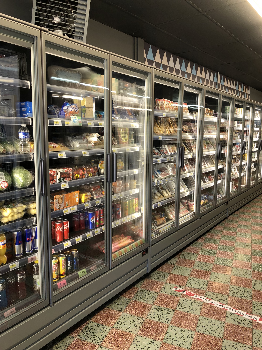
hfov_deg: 49.7
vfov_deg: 63.4
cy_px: 175
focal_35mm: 28
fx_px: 283
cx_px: 131
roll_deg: +0.1
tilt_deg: -8.2
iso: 25
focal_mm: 4
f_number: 1.8
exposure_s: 1/33
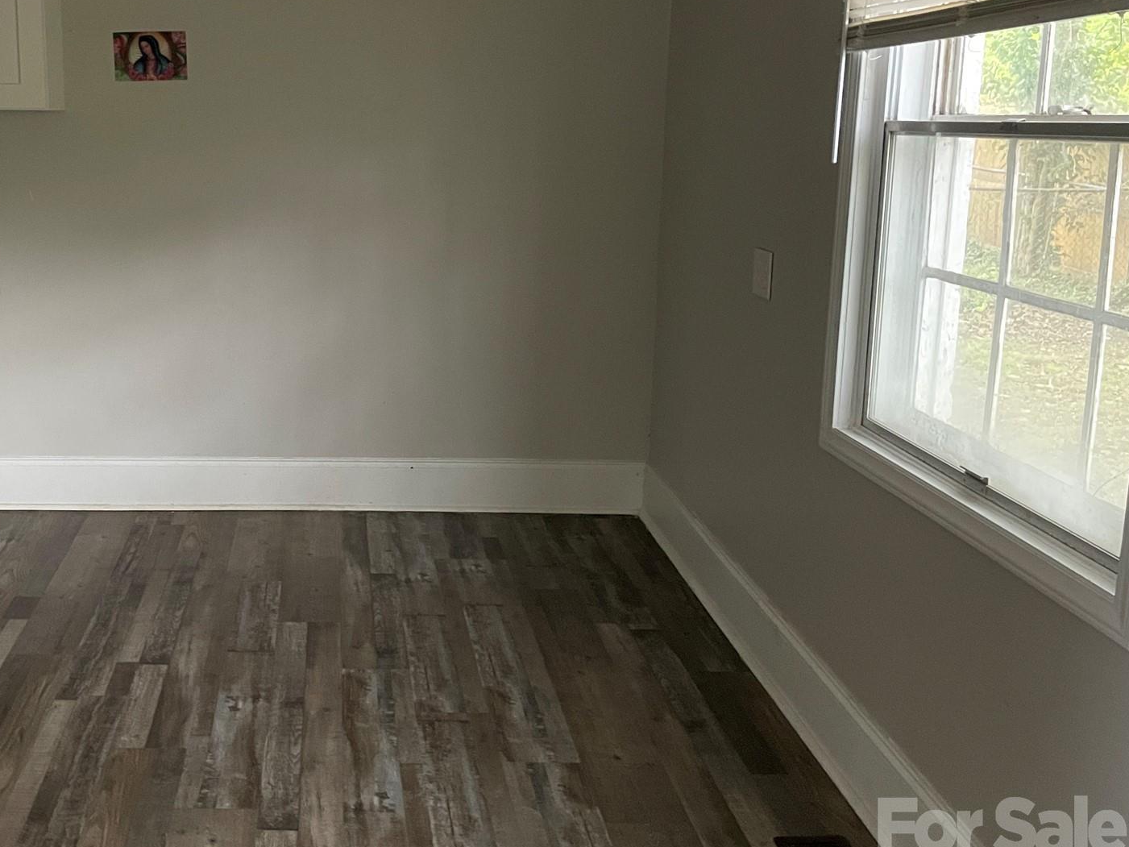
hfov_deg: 47.5
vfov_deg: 37.6
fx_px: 1239
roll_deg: +0.0
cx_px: 309
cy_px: 337
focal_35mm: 38
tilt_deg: -10.7
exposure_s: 1/30
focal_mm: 4.2
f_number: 1.6
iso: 800
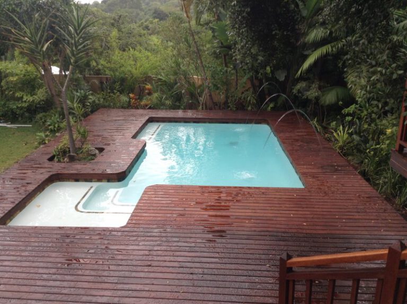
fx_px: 388
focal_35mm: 33
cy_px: 152
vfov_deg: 42.9
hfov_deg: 55.4
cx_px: 204
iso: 32
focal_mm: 3.3
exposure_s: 1/129
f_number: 2.4
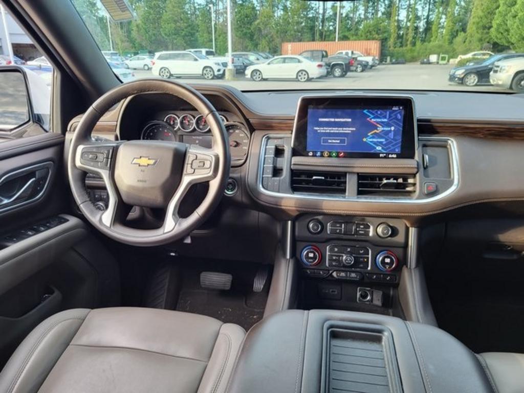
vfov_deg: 53.1
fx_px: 394
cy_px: 196
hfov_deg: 67.3
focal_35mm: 26
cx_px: 262
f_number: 1.8
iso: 100
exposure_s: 1/120
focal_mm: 5.4
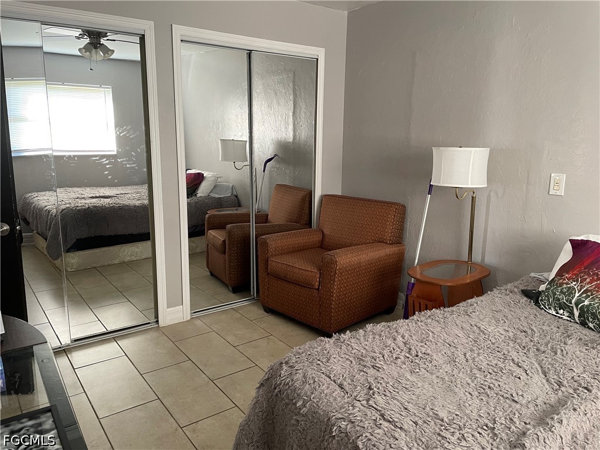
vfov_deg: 53.1
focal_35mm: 26
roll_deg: -1.0
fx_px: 451
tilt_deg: -10.9
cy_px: 225
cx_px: 300
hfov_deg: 67.3
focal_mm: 4.2
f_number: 1.6
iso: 200
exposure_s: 1/60
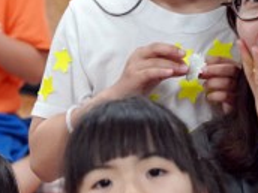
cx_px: -76
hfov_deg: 5.6
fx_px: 2631
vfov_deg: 4.2
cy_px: 223
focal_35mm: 353
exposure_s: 1/160
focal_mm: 70
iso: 2500
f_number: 4
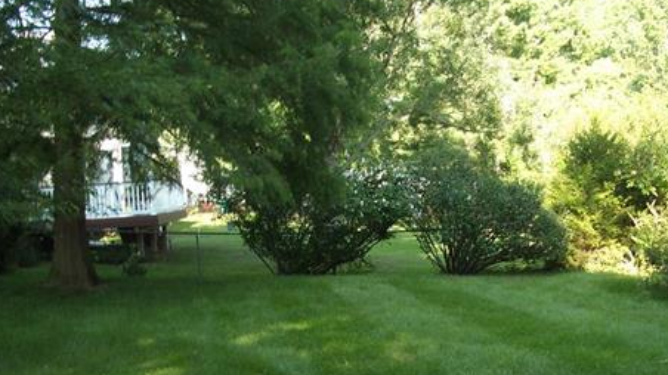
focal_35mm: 54
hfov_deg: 38.1
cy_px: 285
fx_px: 956
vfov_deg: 22.0
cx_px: 440
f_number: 2.6
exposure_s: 1/80
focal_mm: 5.8
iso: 100
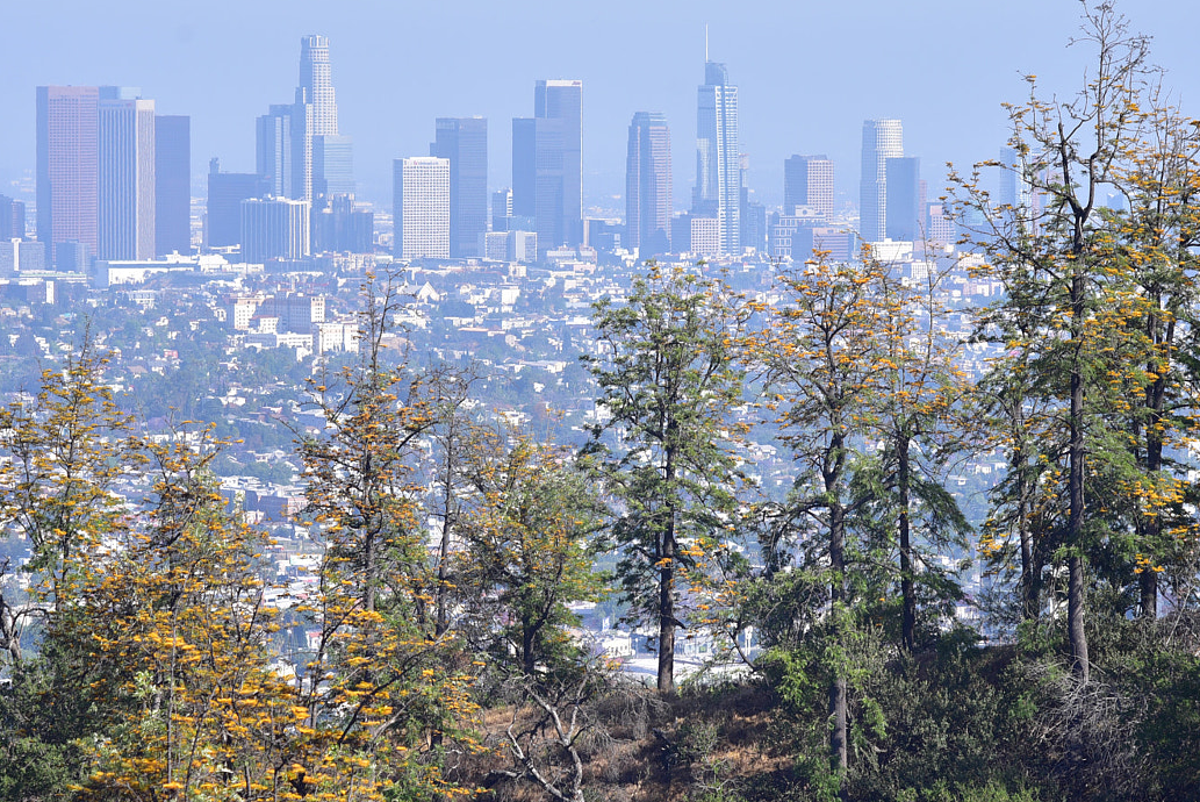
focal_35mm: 209
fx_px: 6970
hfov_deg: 9.8
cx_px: 673
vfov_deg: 6.6
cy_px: 417
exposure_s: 1/200
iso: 100
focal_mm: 135
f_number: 8
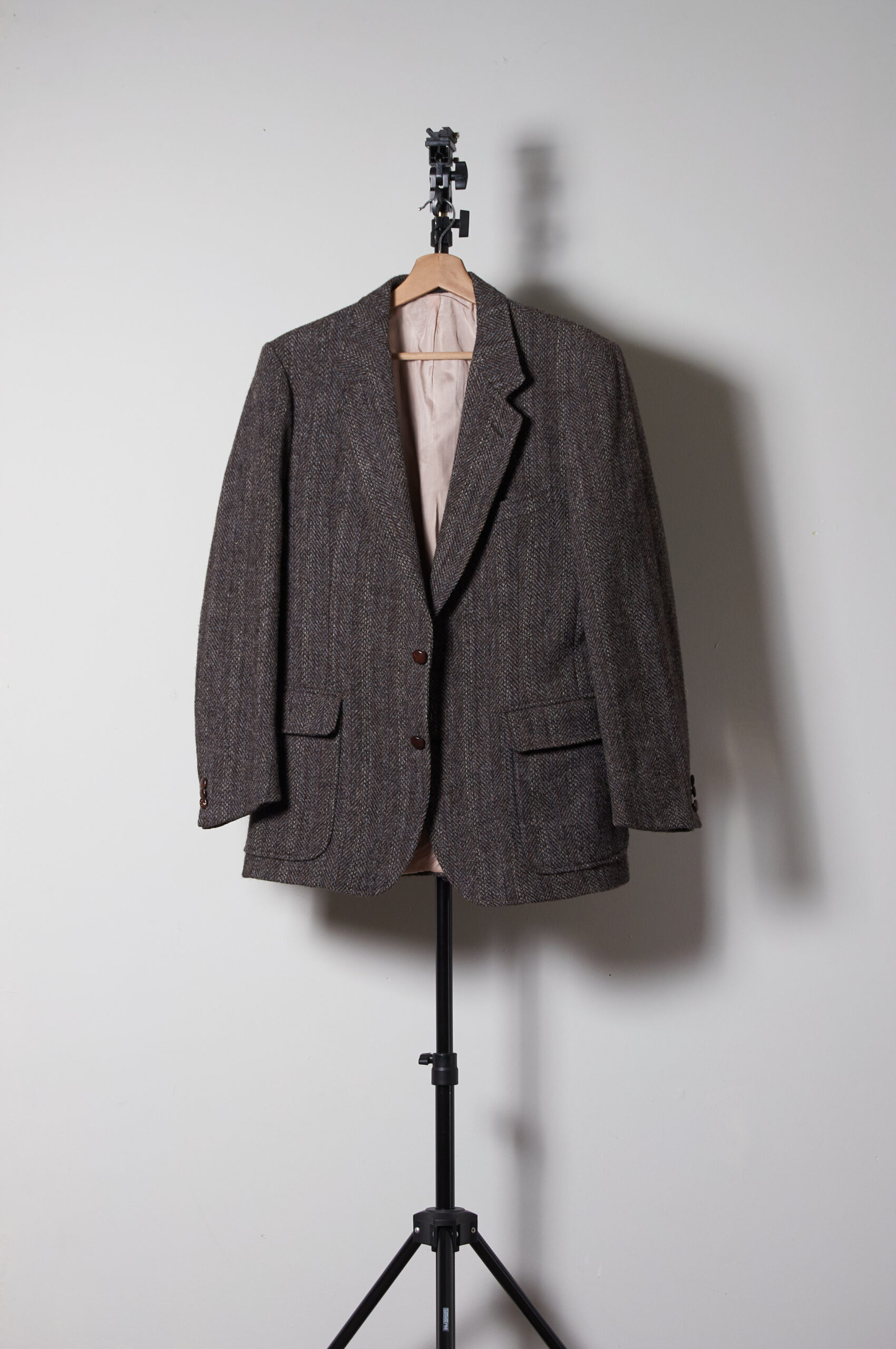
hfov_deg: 16.5
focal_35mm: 82
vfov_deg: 24.6
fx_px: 3088
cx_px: 448
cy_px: 674
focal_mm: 55
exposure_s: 1/100
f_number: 9
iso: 200
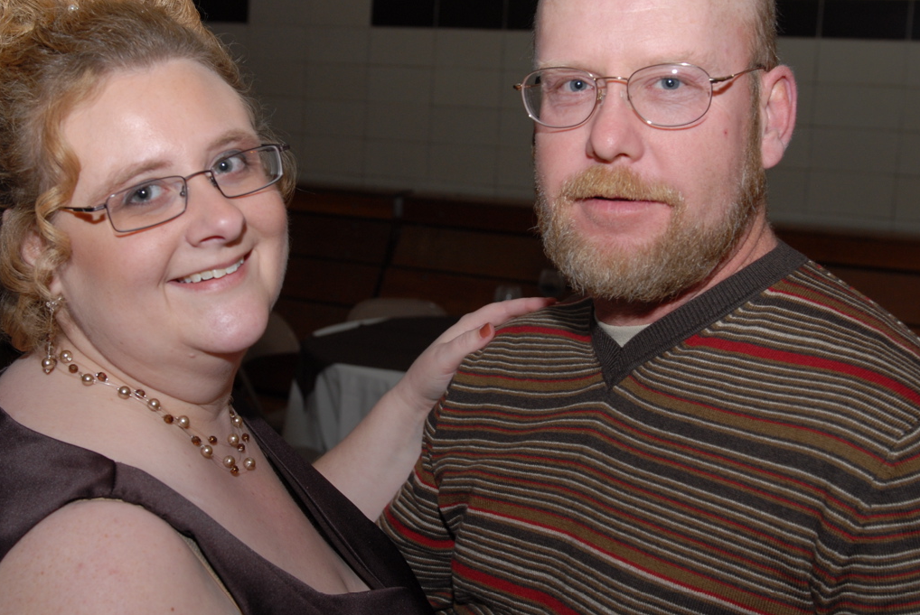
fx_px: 1396
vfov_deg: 24.8
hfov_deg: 36.5
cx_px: 451
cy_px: 259
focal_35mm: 55
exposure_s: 1/60
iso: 250
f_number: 5
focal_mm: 31
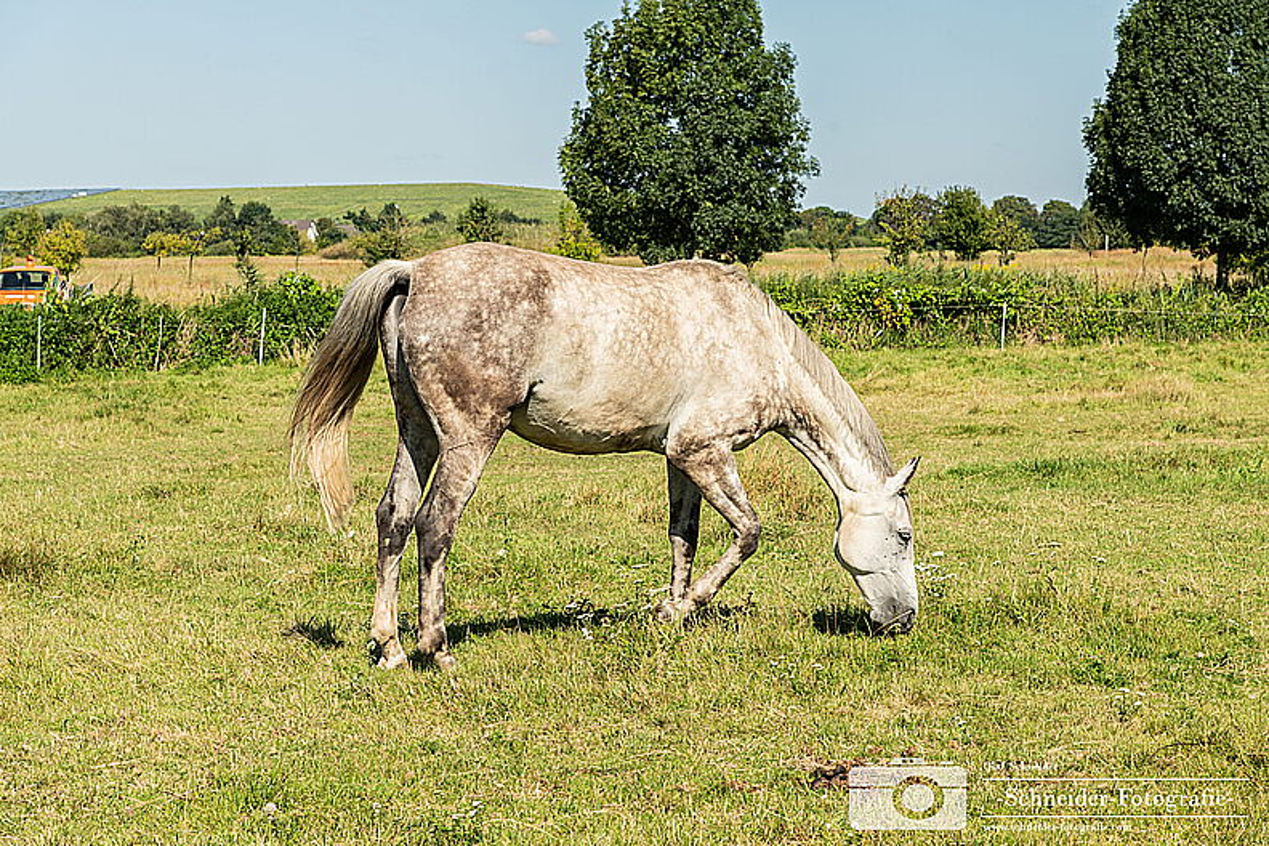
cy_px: 423
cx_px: 634
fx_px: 2749
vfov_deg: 17.5
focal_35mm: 78
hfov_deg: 26.0
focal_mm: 78
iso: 280
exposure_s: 1/500
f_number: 9
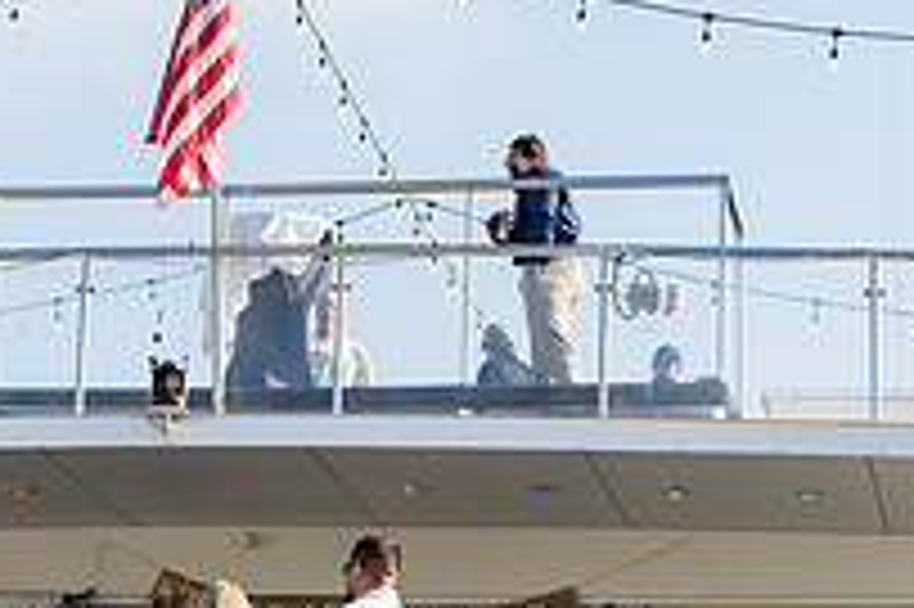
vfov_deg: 9.6
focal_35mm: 143
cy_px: 281
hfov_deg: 14.3
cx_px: 342
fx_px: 3628
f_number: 2
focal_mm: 50
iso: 80
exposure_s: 1/2000
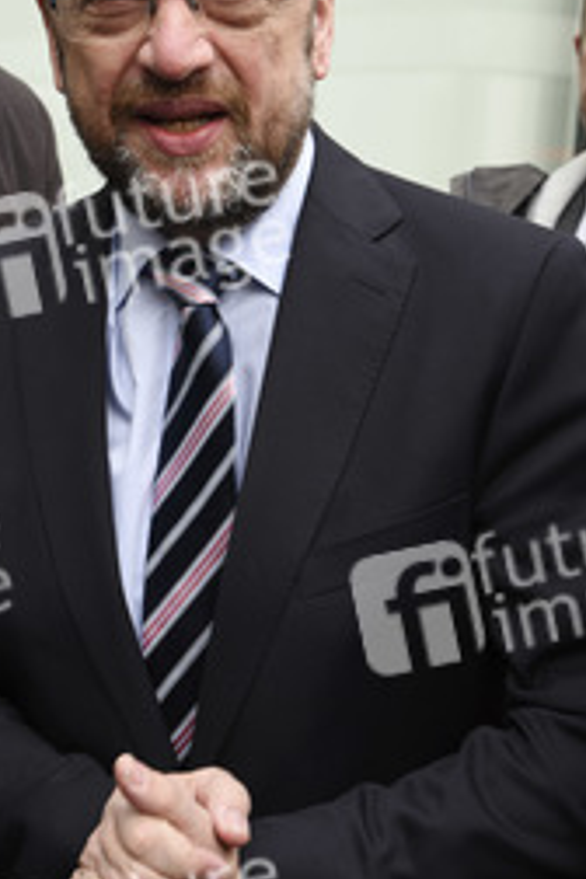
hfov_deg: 18.6
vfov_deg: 27.7
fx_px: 1782
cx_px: 213
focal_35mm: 73
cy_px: 419
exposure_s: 1/125
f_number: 6.3
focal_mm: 46
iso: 200
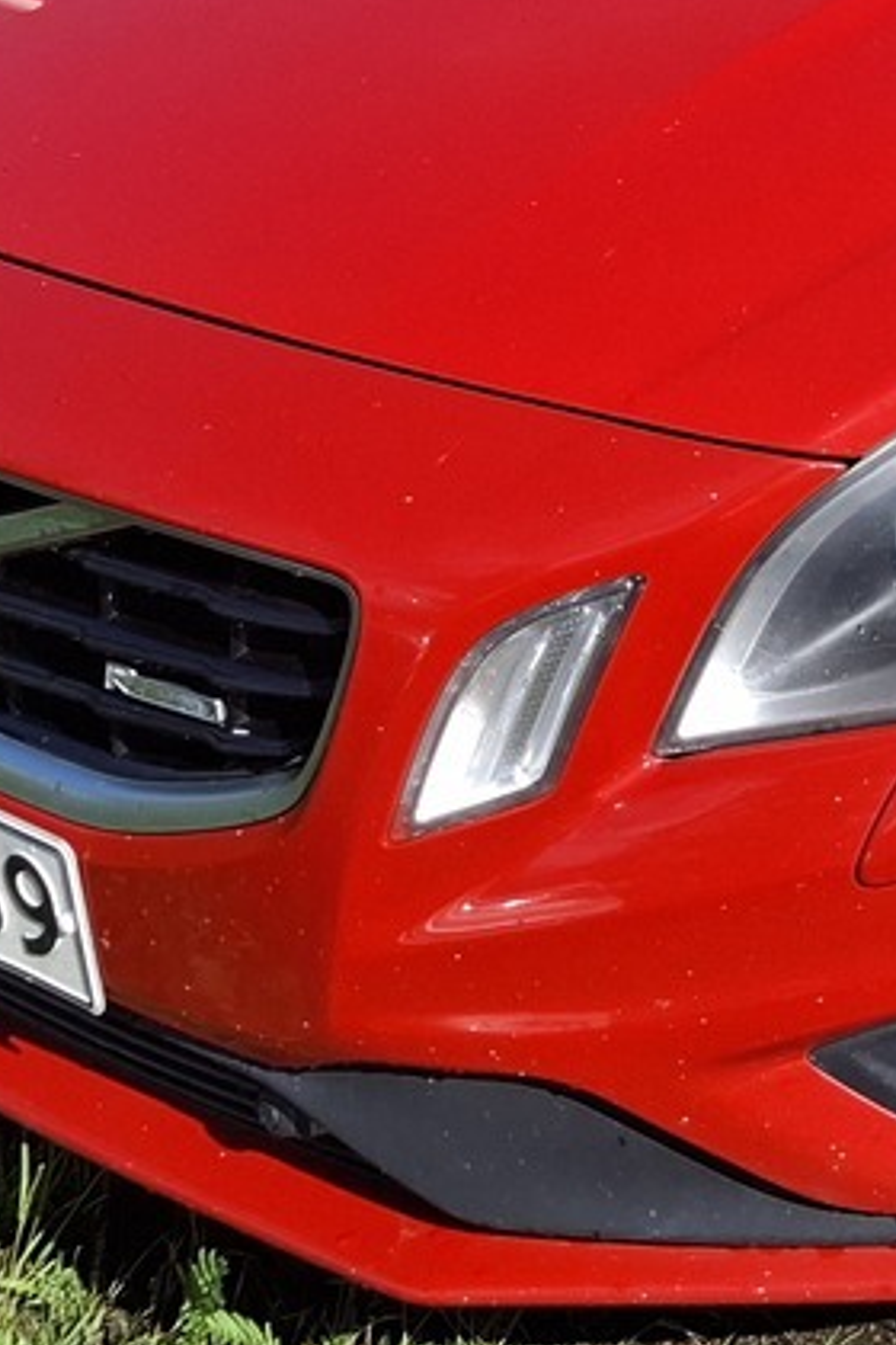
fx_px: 3061
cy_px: 317
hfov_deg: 15.3
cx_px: 1386
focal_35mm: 82
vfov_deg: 24.5
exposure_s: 1/1164
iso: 50
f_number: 1.8
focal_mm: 5.54
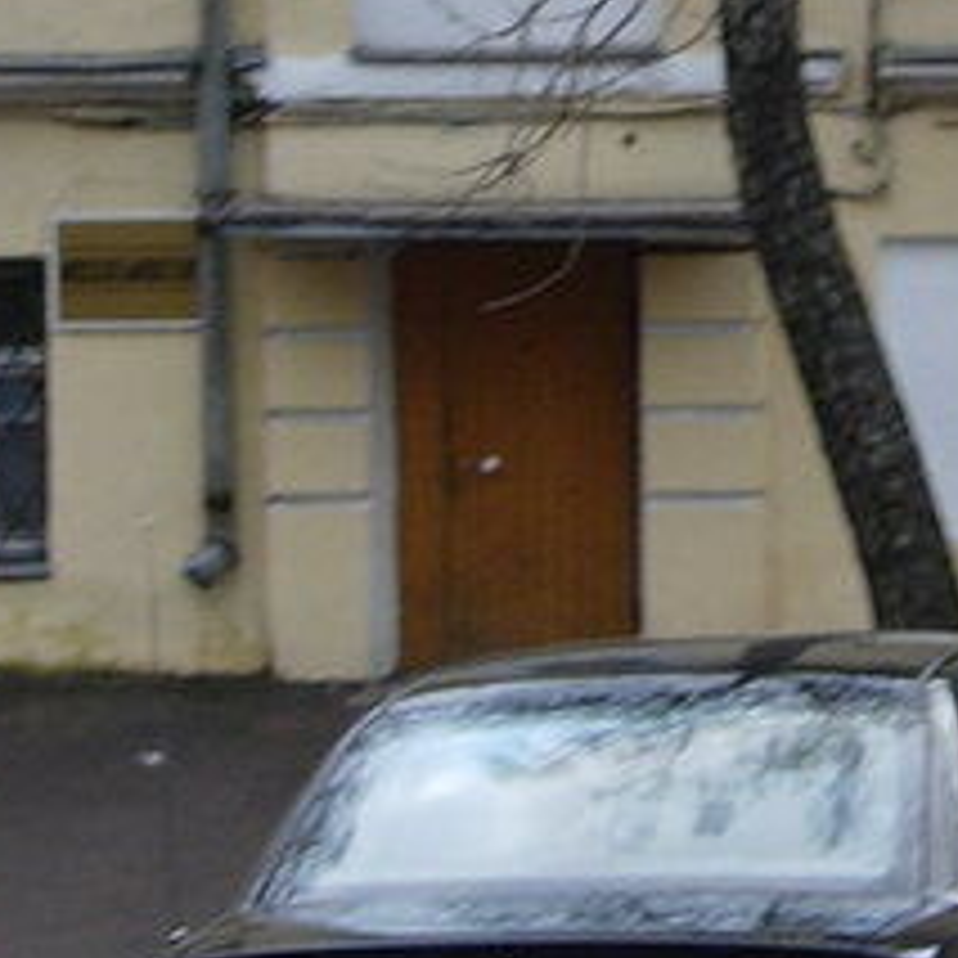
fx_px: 5323
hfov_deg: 10.2
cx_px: 998
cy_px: 31
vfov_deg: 10.2
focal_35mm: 170
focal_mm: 7.8
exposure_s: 1/49.3
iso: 79
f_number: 2.8
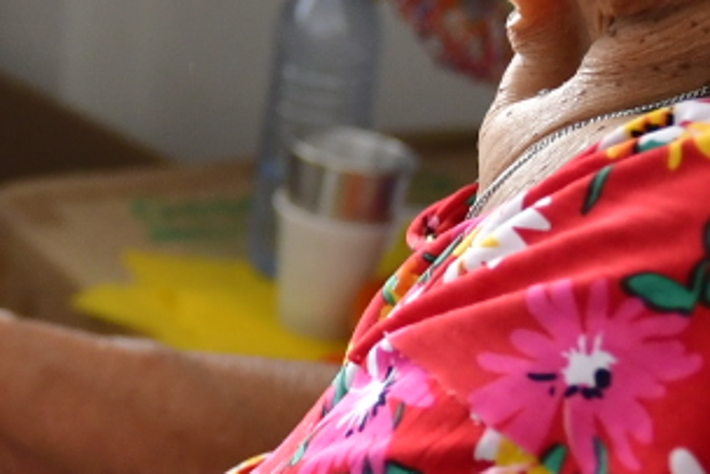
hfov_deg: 15.3
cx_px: -206
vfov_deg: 10.7
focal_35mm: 128
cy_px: 54
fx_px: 2526
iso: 500
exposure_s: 1/180
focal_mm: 16
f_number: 2.8
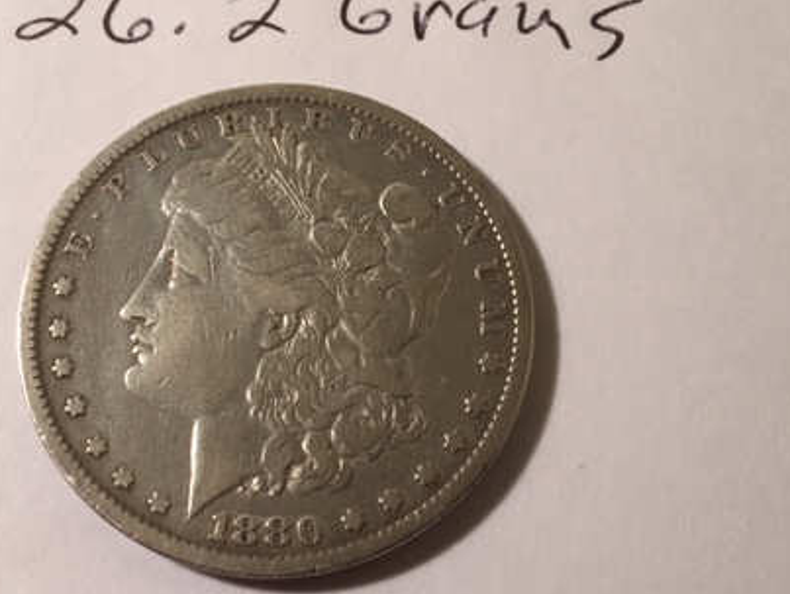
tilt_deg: -72.0
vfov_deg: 31.6
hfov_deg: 41.1
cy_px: 296
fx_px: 1051
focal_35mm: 46
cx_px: 347
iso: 25
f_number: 2.2
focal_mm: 4.15
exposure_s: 1/15
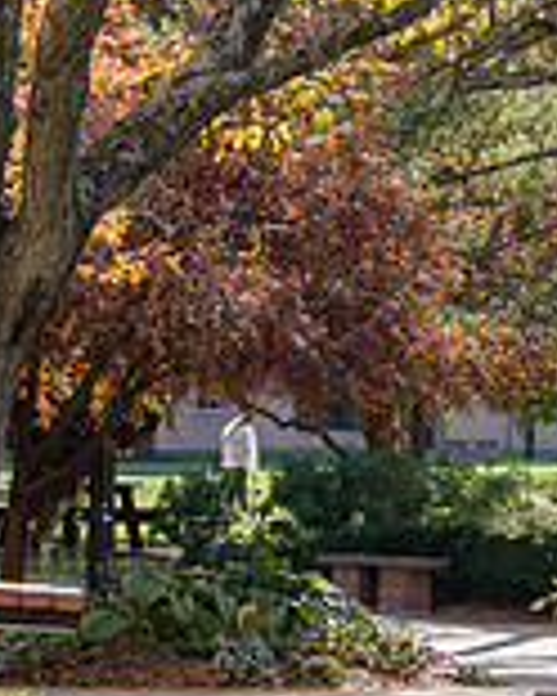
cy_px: 83
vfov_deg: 6.1
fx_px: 6512
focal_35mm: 316
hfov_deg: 4.8
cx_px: 1092
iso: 250
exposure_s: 1/200
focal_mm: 90
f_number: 8
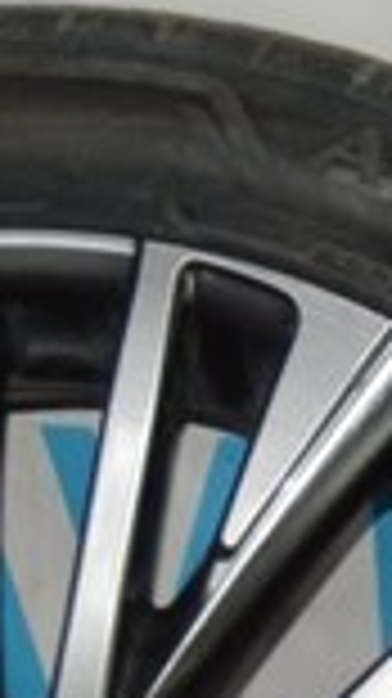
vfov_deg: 7.4
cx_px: 1072
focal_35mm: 291
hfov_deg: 4.1
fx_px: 5386
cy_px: 781
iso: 560
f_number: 4
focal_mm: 28
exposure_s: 1/60
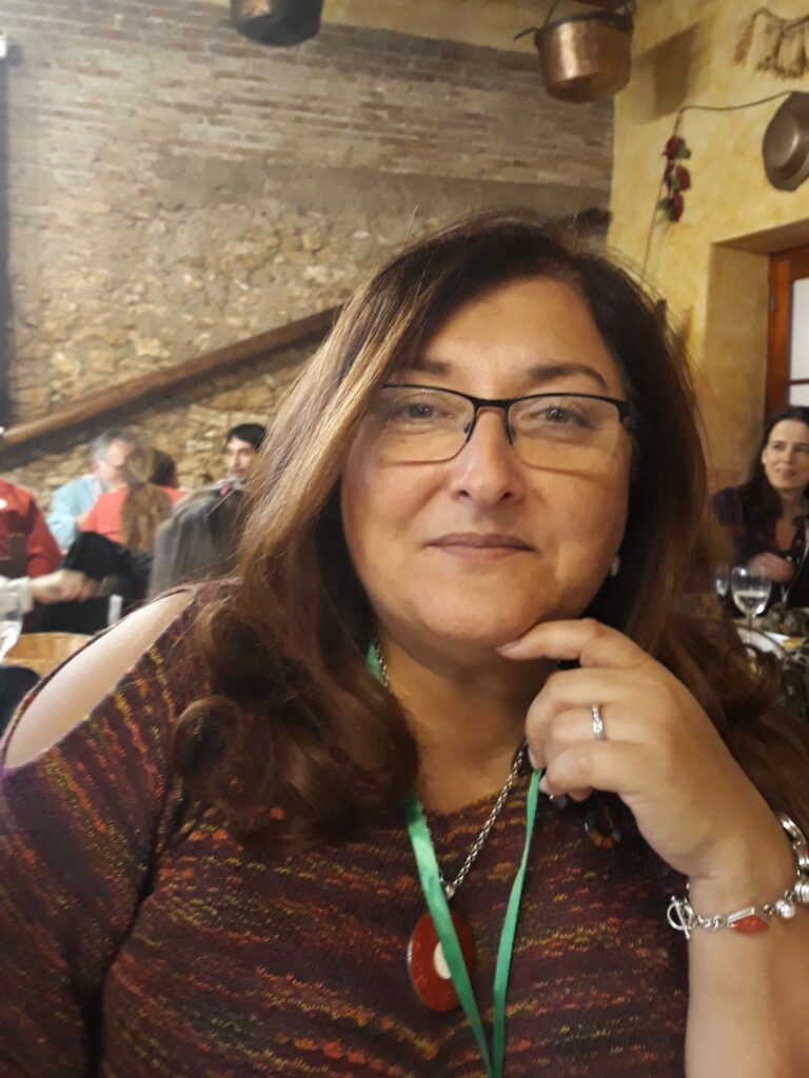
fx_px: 841
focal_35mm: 27
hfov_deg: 51.4
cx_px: 404
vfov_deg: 65.3
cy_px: 539
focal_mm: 3.71
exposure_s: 1/25
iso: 320
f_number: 1.7
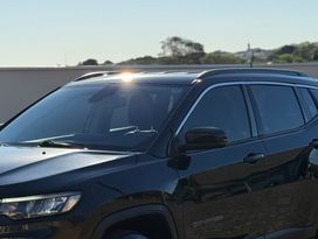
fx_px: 764
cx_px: 116
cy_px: 195
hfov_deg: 23.4
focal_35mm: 83
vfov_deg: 17.7
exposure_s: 1/6536
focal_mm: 6.76
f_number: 1.78
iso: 64
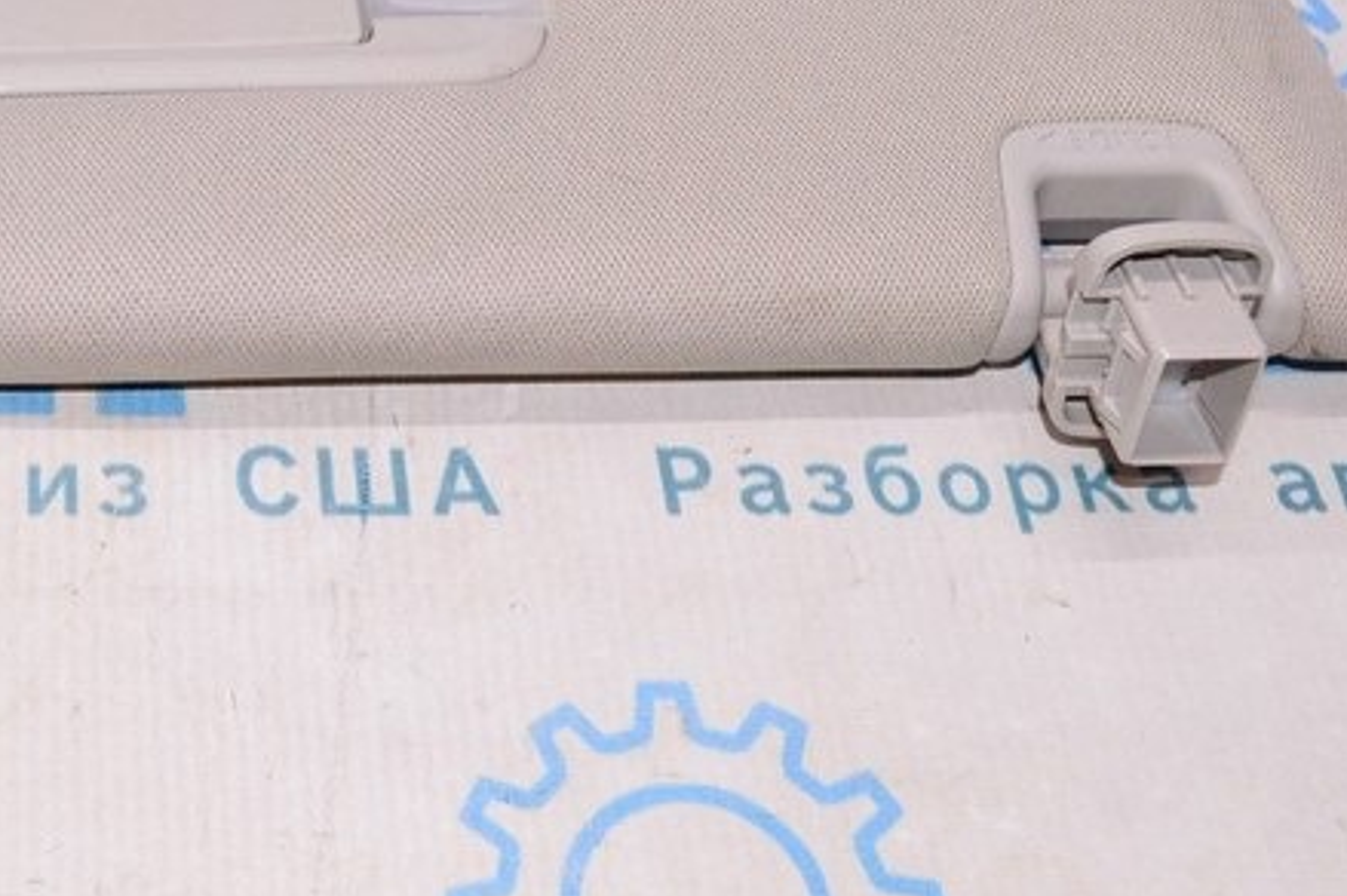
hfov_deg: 28.0
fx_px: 2617
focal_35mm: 70
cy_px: 155
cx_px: 187
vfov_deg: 19.2
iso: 1600
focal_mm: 20
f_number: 8
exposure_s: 1/125
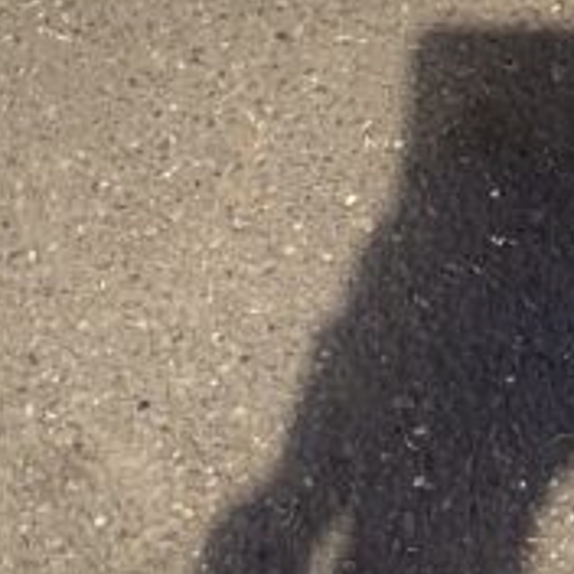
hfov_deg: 10.5
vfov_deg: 9.1
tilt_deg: -20.1
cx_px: 956
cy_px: -1080
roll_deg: +0.1
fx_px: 2983
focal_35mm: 159
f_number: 2.4
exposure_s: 1/201
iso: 25
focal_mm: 3.3
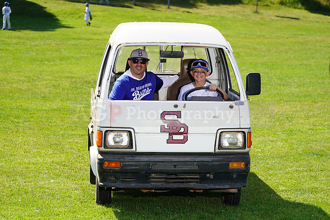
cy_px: 110
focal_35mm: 109
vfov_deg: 12.6
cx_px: 165
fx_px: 999
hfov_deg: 18.8
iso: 100
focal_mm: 109
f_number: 6.3
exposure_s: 1/250
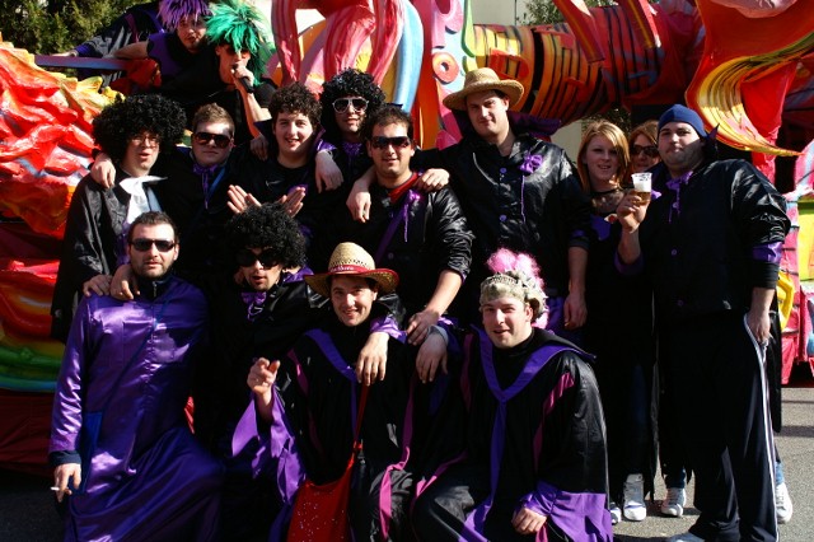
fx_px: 949
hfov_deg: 46.4
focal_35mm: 42
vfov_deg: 31.9
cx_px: 407
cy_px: 271
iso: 100
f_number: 5.6
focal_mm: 28
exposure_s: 1/300
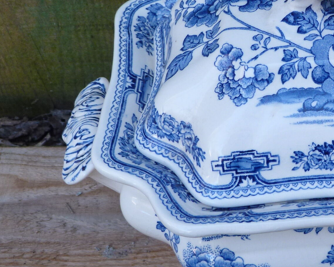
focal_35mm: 108
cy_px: 125
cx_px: 358
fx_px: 1068
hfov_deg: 17.3
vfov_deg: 14.3
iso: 100
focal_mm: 8.7
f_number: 3.2
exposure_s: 1/60
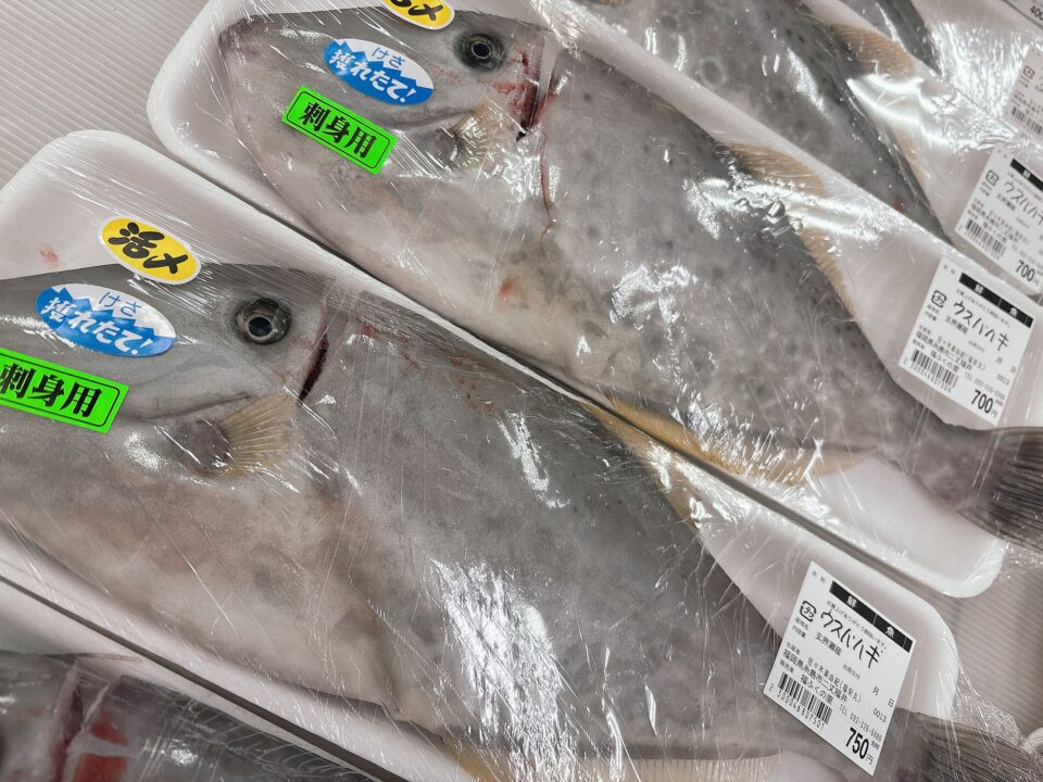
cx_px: 522
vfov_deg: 53.1
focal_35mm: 26
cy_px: 391
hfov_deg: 67.3
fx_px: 783
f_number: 1.6
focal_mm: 5.96
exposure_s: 1/120
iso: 80
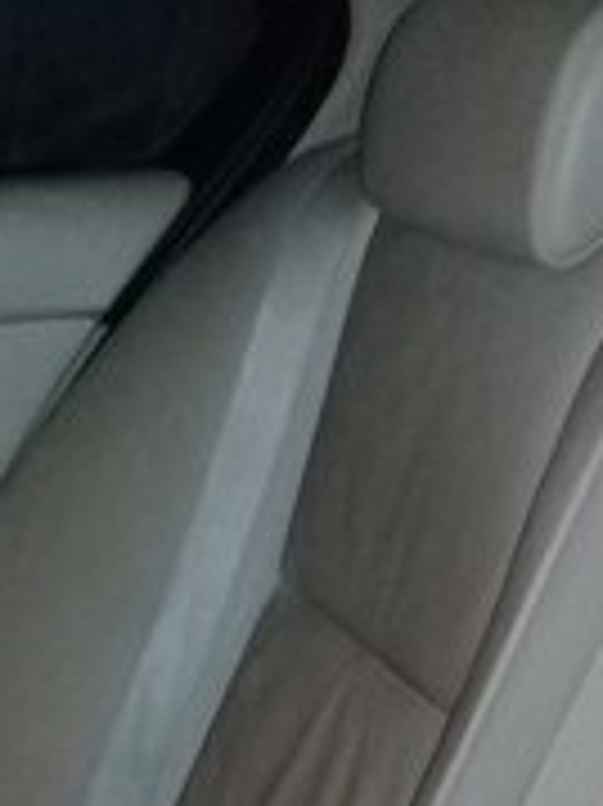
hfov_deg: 17.0
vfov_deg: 21.2
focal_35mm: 86
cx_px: 90
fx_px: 2000
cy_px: 964
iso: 400
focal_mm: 3.3
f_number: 2.2
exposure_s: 1/33
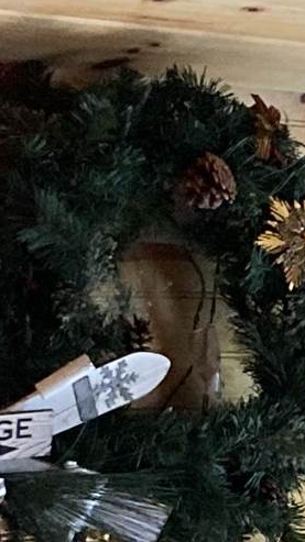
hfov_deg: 6.2
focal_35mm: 190
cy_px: 700
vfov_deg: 11.1
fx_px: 2734
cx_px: 563
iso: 320
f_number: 1.8
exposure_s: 1/59
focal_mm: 3.99
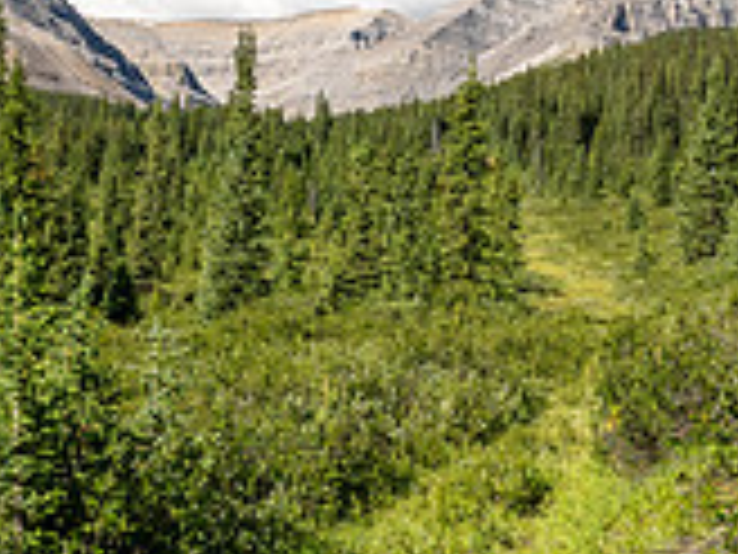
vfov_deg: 17.4
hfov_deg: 22.9
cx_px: 252
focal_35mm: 85
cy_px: 236
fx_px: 1812
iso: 200
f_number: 8
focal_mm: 12
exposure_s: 1/160
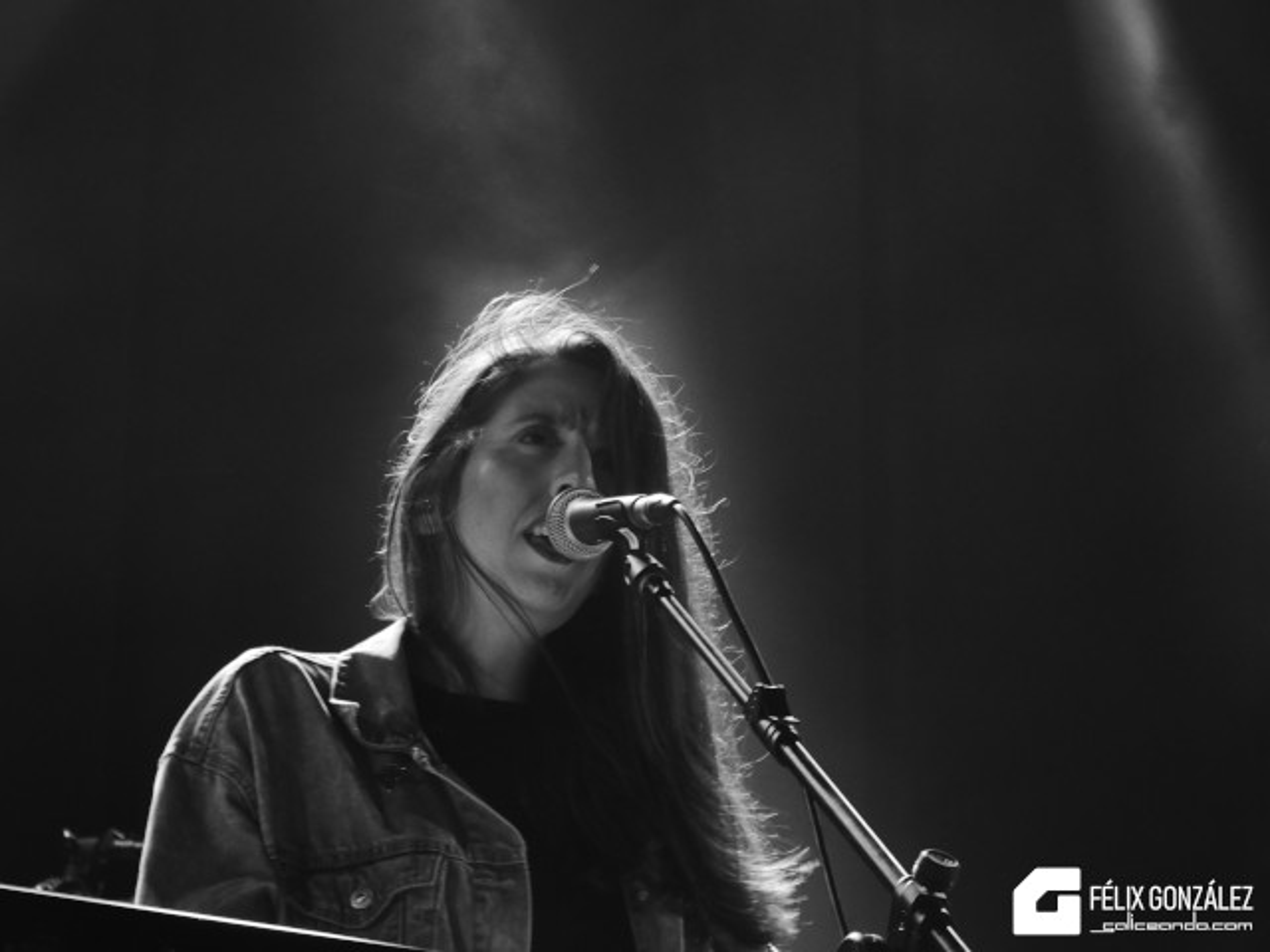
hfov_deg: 17.3
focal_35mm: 114
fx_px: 4182
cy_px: 476
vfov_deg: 13.0
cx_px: 635
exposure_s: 1/40
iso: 3200
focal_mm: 57
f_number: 5.6
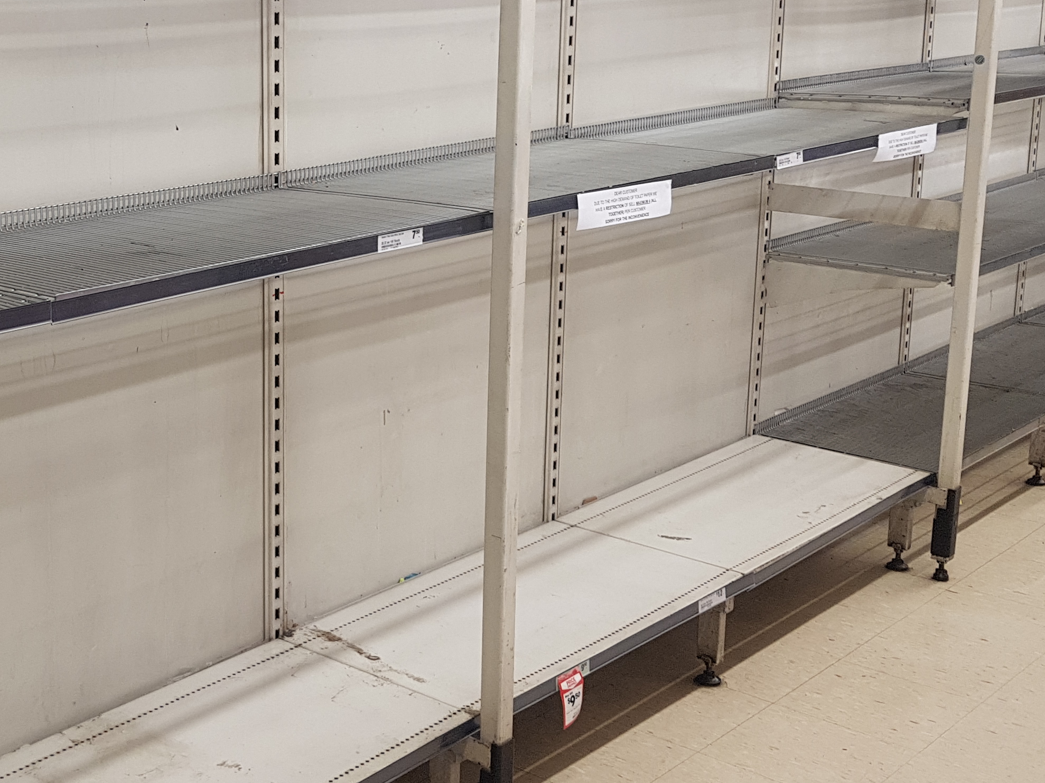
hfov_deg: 34.9
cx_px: 194
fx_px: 1600
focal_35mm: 53
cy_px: 296
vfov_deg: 27.4
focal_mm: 4.2
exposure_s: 1/50
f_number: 1.7
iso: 50
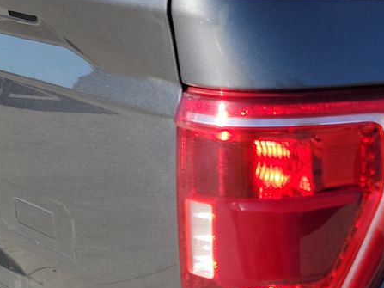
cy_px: 149
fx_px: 954
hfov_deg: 20.8
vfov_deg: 17.2
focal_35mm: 86
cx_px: 496
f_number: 1.8
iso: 50
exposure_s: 1/756
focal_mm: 6.7
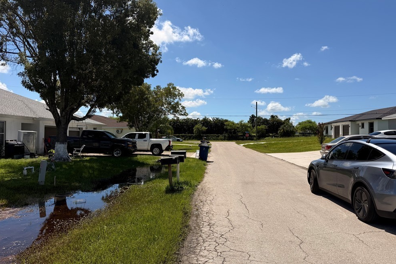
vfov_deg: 49.5
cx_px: 204
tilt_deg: +2.2
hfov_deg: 69.4
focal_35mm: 26
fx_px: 286
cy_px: 131
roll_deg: +0.4
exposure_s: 1/7353
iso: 80
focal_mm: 6.76
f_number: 1.78
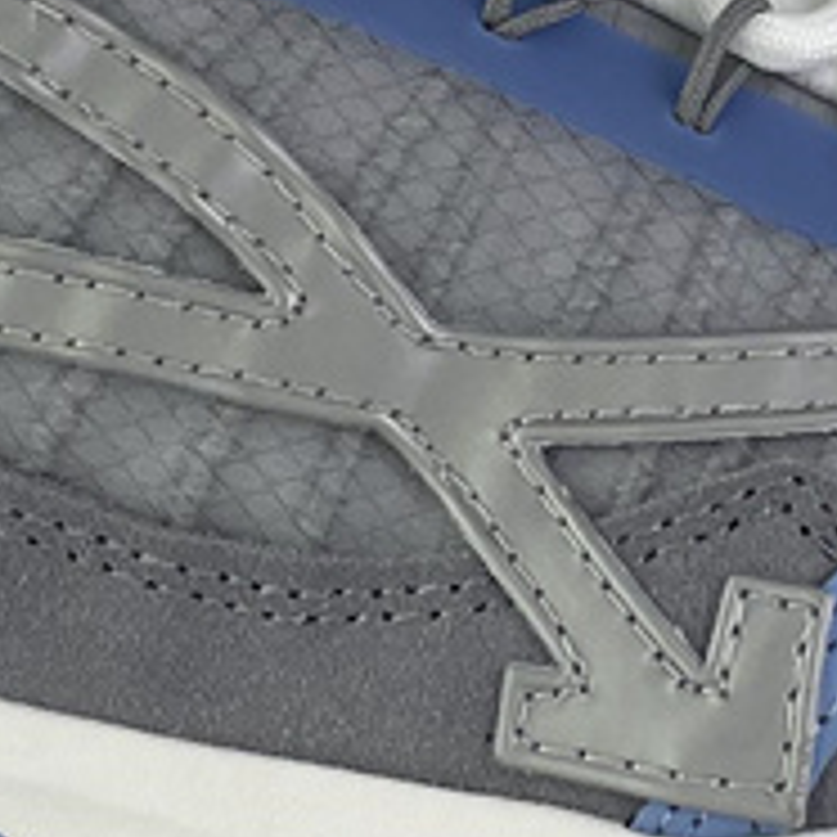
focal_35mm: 148
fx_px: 4049
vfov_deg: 11.7
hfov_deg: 11.7
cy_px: 9
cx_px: 702
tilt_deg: -9.5
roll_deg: +1.5
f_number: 1.6
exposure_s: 1/251
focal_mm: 4.2
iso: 32
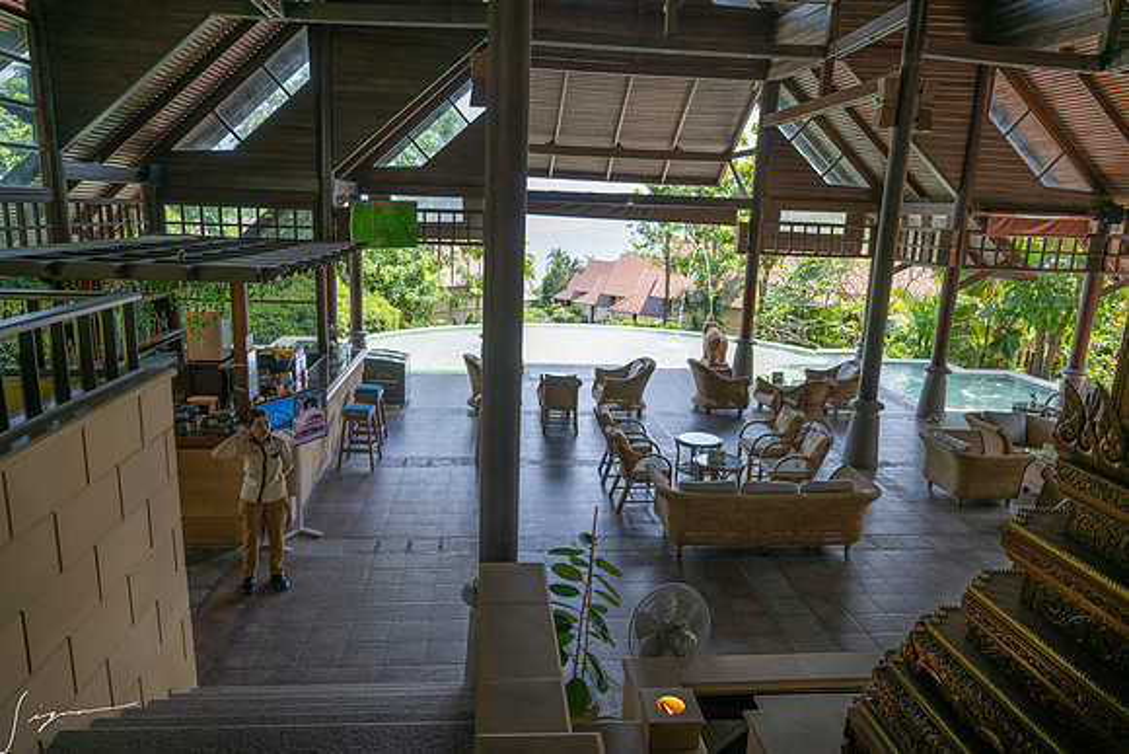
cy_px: 377
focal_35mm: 25
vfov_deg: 51.3
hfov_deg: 71.5
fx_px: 784
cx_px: 564
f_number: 2.8
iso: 64
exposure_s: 1/200
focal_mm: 25
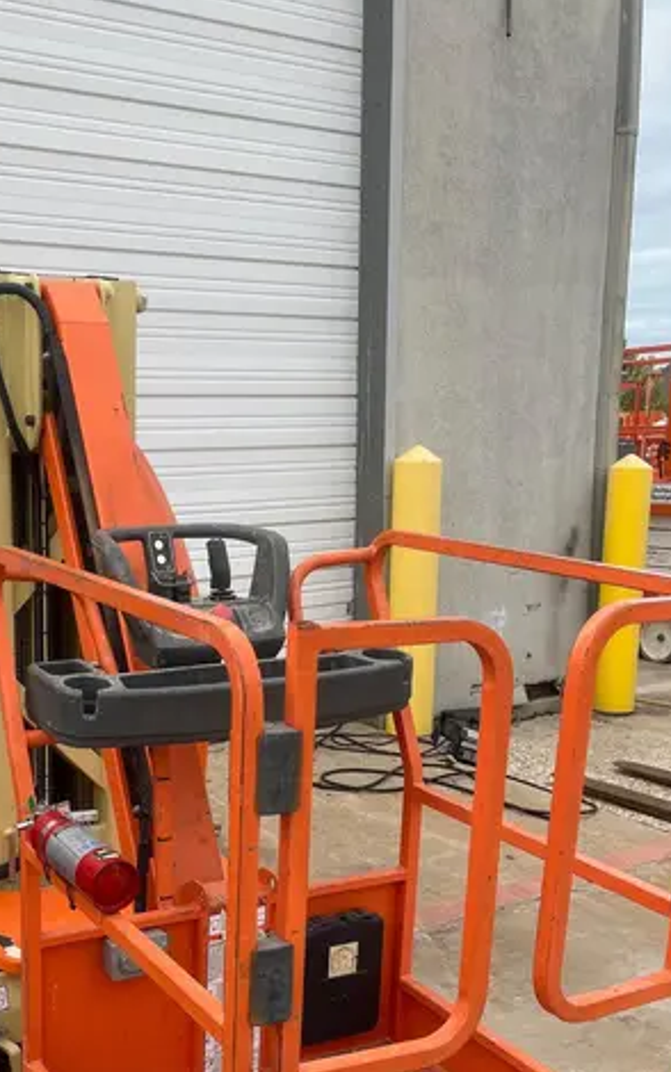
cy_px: 708
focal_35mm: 43
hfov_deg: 29.3
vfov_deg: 45.6
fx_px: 1257
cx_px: 155
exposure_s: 1/1066
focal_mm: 5.1
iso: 50
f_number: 1.6
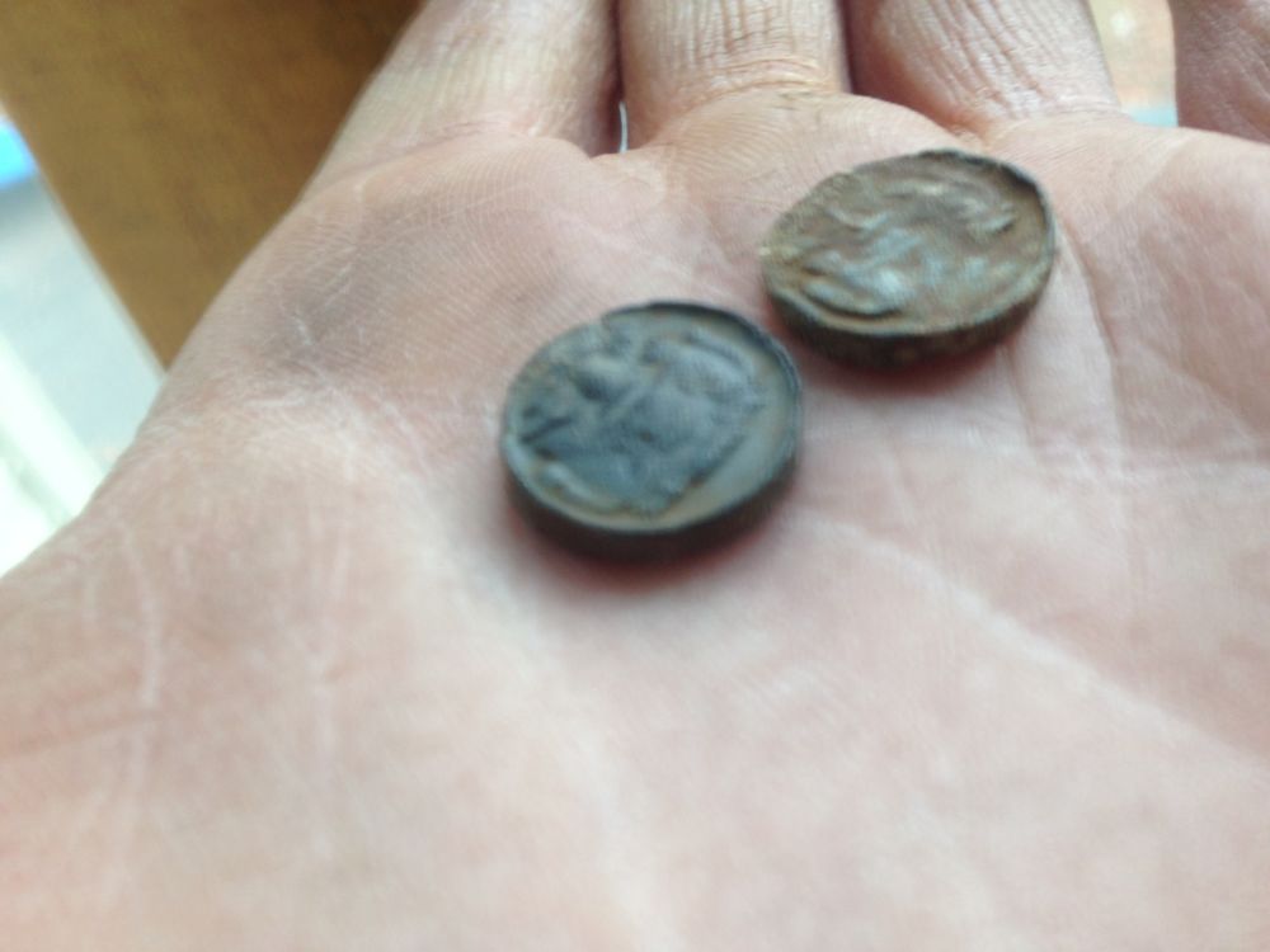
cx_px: 635
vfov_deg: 42.9
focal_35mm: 33
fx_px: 1211
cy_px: 476
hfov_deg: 55.4
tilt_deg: -49.1
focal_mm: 4.12
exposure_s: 1/40
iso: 50
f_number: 2.4
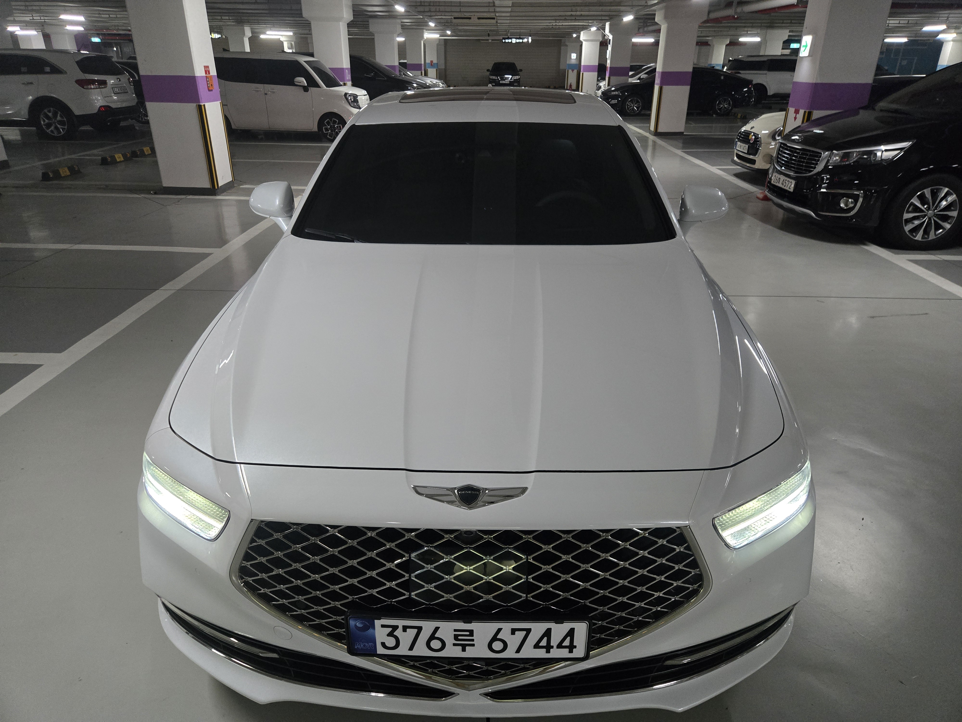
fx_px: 639
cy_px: 361
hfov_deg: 73.9
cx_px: 481
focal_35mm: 23
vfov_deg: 58.9
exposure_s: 1/120
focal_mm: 5.4
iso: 1000
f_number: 1.8
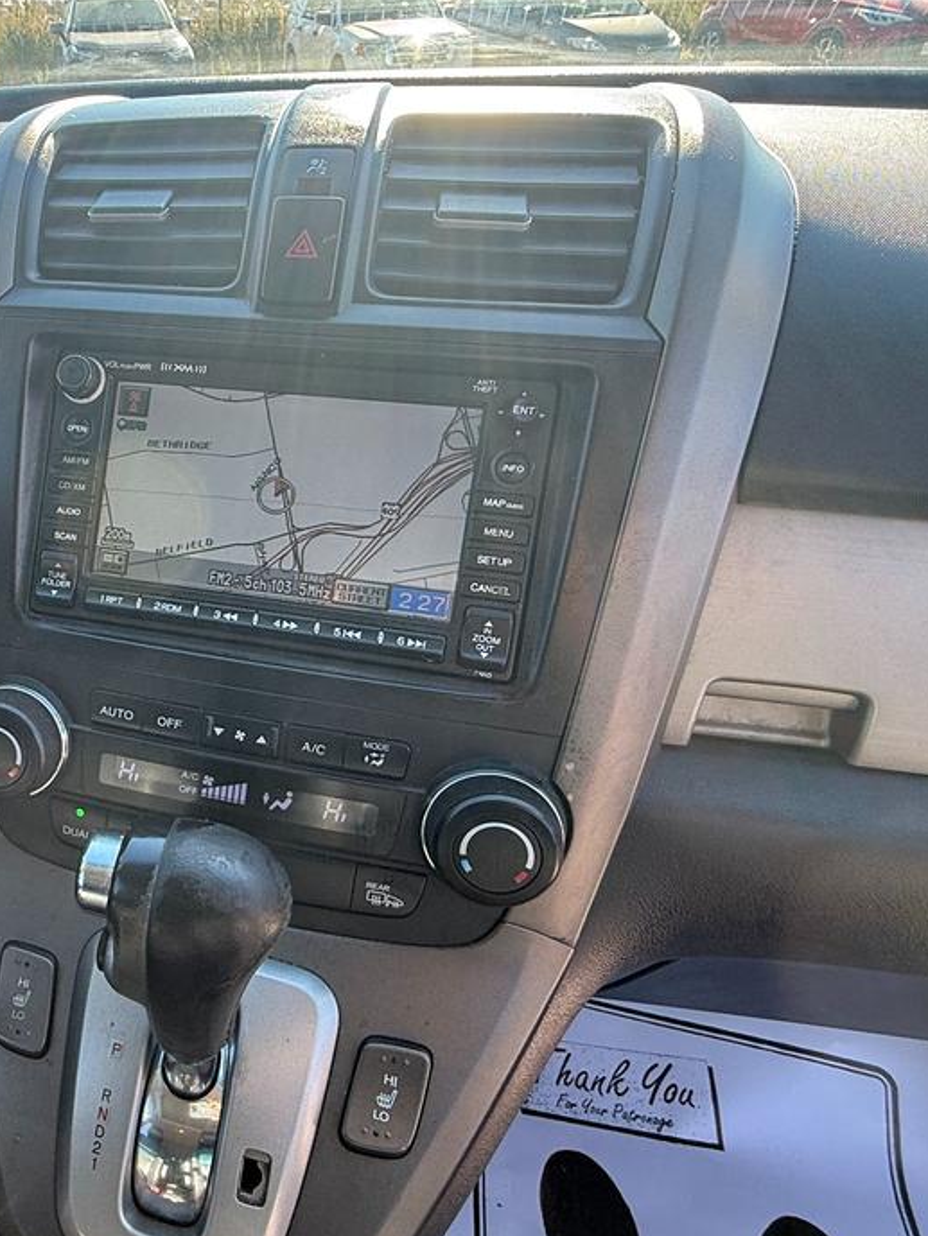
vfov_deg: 67.3
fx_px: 929
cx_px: 106
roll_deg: +3.1
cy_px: 621
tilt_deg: -35.6
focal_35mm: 26
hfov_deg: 48.0
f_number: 2.2
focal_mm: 2.22
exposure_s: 1/99
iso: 50
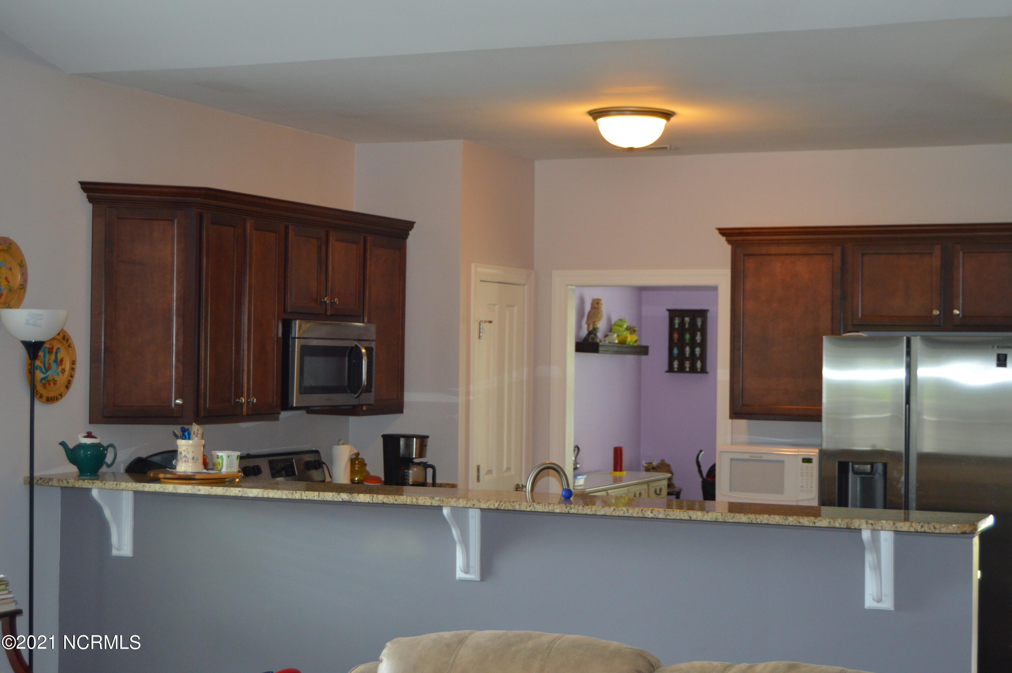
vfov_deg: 22.6
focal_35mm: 60
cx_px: 506
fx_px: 1685
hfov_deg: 33.4
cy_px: 336
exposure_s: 1/60
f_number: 5
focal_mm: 40
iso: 720
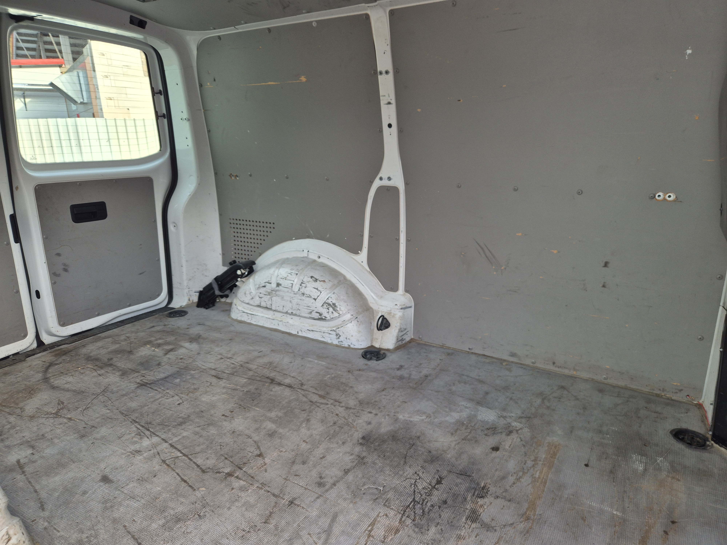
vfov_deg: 58.9
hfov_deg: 73.9
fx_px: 483
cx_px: 364
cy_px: 272
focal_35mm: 23
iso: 40
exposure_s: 1/180
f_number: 1.8
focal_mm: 5.4
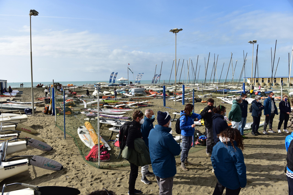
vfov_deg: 53.2
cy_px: 98
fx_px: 195
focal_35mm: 24
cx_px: 146
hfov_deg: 73.7
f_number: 5
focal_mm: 24
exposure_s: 1/800
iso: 100
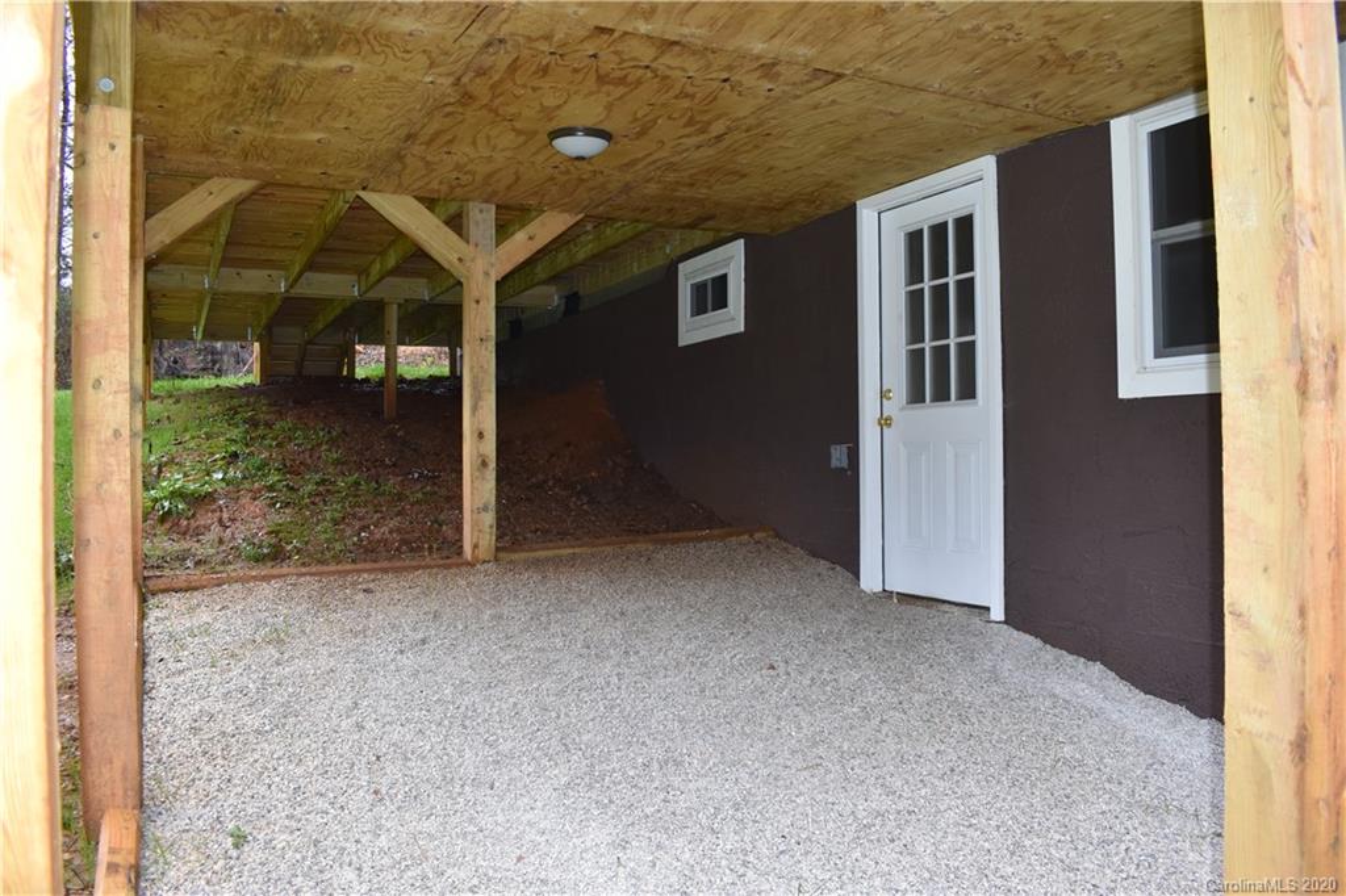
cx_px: 673
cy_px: 448
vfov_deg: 47.9
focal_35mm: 27
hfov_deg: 67.4
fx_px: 1009
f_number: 5.6
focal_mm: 18
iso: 450
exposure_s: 1/125
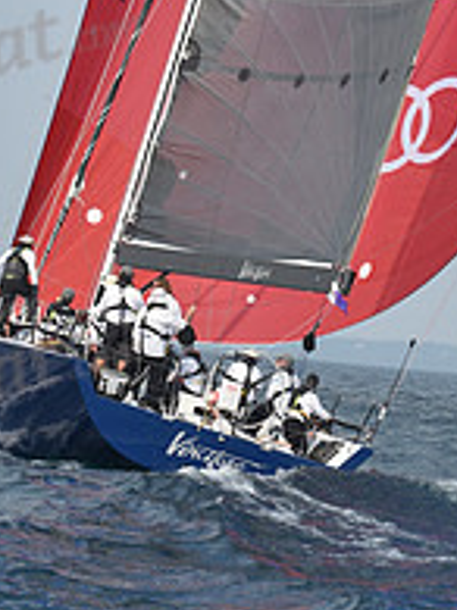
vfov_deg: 9.9
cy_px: 191
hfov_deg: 7.4
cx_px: 305
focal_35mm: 200
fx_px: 3524
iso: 250
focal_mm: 70
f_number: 7.1
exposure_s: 1/1250
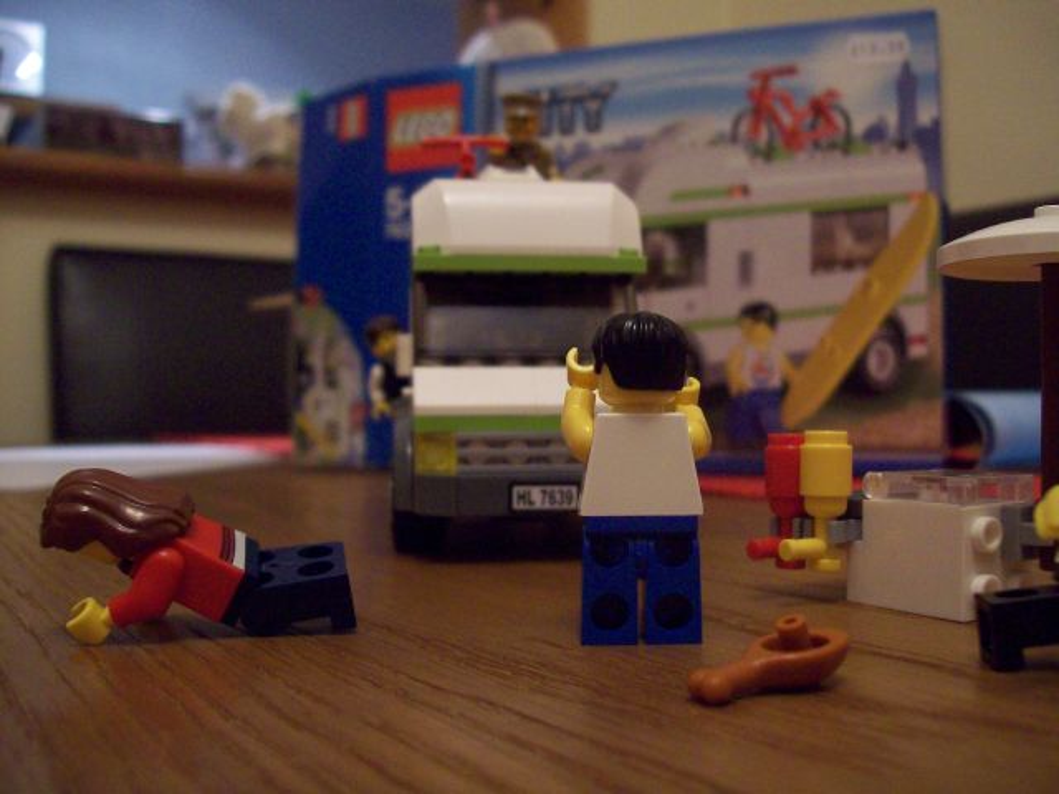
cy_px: 397
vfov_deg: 39.7
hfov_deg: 51.4
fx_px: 1101
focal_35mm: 36
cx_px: 530
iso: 200
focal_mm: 6
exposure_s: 1/8
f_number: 2.7
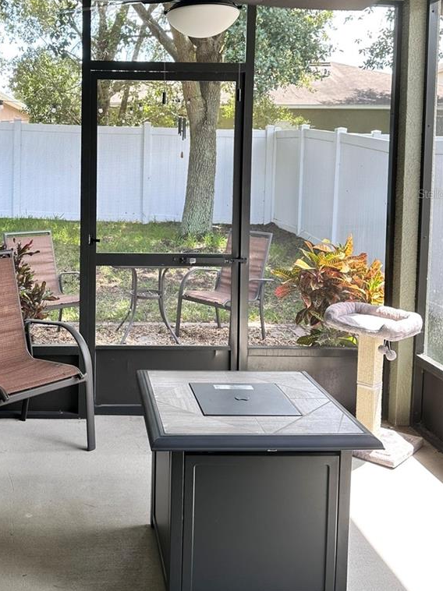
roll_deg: -1.3
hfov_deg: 37.0
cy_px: 193
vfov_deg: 48.1
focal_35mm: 38
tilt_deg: -2.5
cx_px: 122
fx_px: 649
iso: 64
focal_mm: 6.86
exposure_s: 1/158
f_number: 1.78
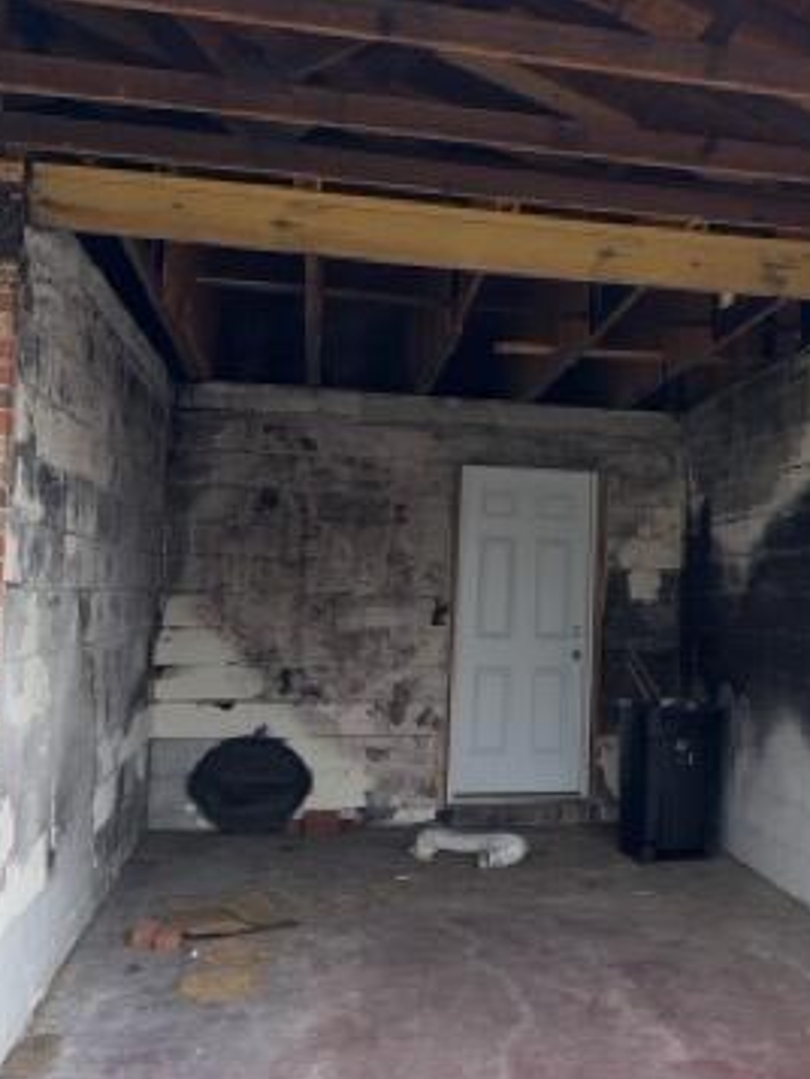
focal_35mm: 43
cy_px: 481
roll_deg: -1.7
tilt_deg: +4.5
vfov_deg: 43.8
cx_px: 704
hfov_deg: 32.2
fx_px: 1341
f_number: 1.78
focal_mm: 6.76
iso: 50
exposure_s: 1/307
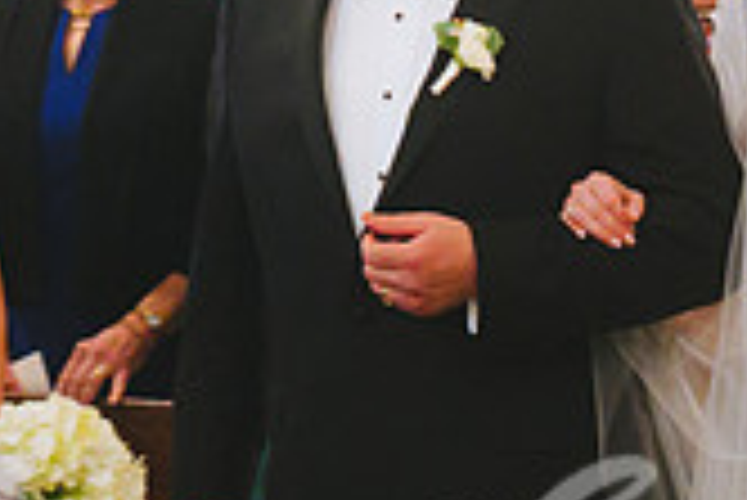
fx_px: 4652
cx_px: 441
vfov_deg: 6.1
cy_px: 190
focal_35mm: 224
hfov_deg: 9.2
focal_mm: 46
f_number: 2.8
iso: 2500
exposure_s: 1/200
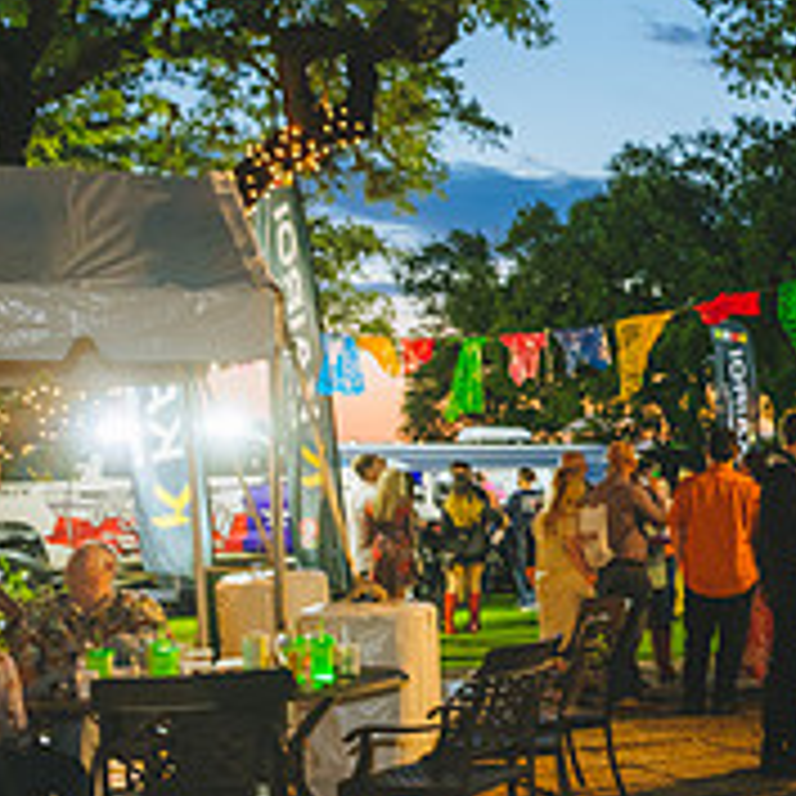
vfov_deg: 25.7
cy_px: 407
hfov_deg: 21.0
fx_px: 1743
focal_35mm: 67
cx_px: 1259
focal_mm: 24
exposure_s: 1/30
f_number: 3.5
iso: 800
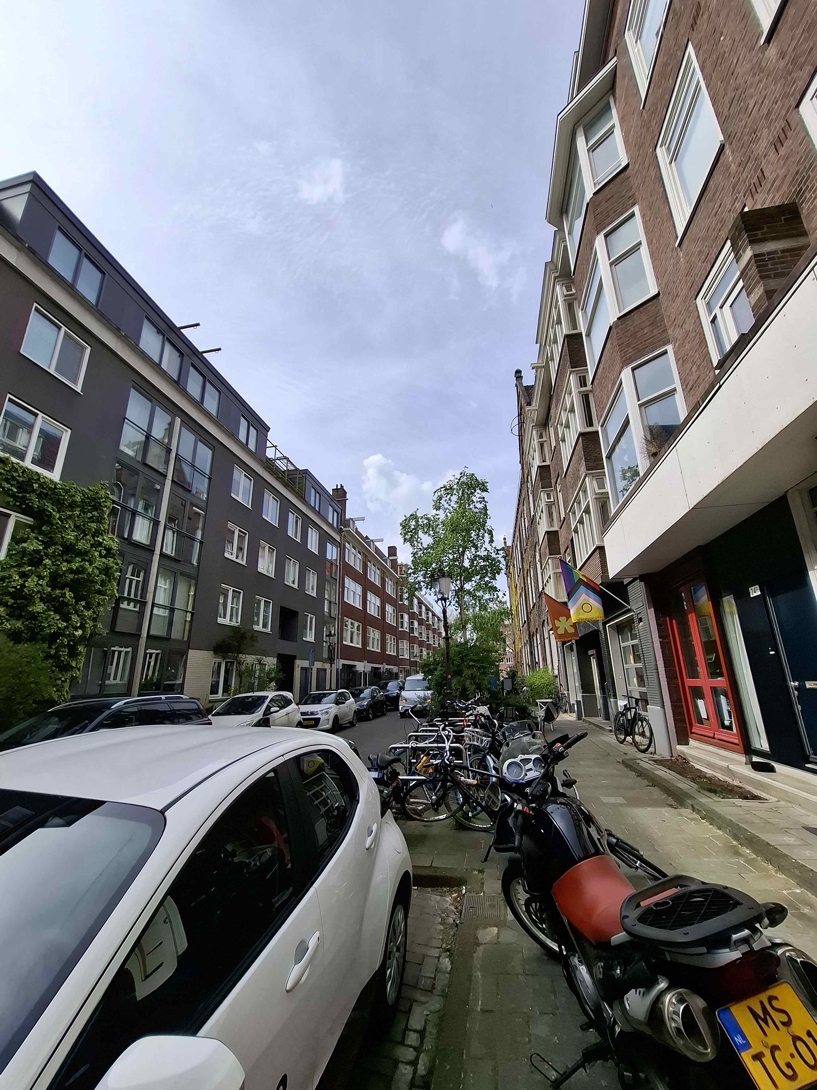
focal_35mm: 13
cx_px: 408
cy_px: 545
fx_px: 409
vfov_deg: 106.2
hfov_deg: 89.9
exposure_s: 1/1567
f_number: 2.2
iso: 40
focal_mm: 1.74
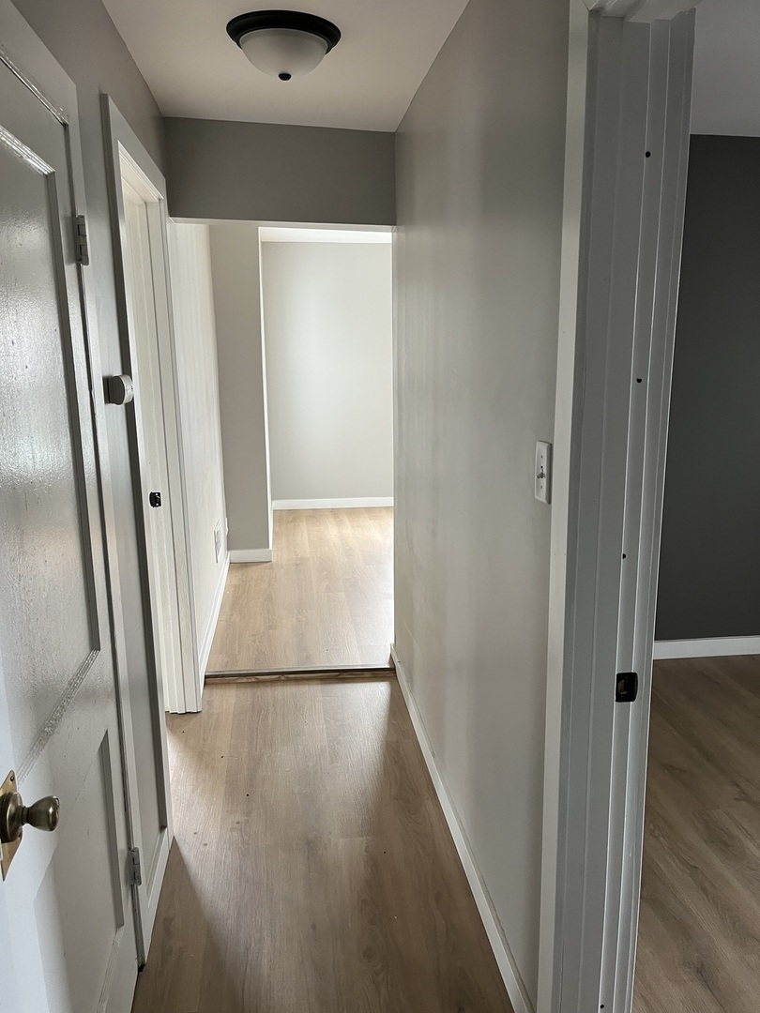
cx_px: 380
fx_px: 761
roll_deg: +1.0
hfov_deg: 53.1
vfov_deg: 67.3
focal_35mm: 26
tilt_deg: -12.2
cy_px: 506
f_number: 1.6
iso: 125
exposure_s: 1/92
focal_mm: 5.1
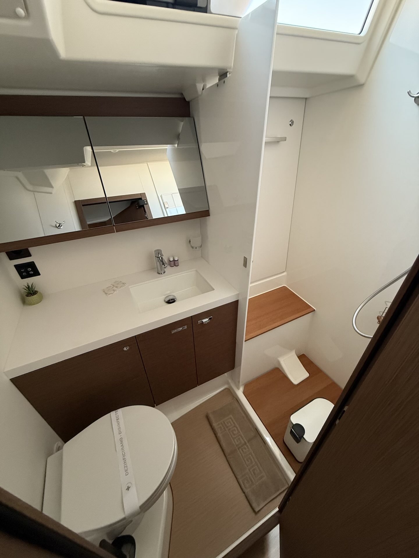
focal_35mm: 14
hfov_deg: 85.7
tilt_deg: -31.2
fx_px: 226
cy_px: 279
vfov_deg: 102.1
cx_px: 210
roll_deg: +1.3
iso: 400
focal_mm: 2.22
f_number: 2.2
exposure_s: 1/60
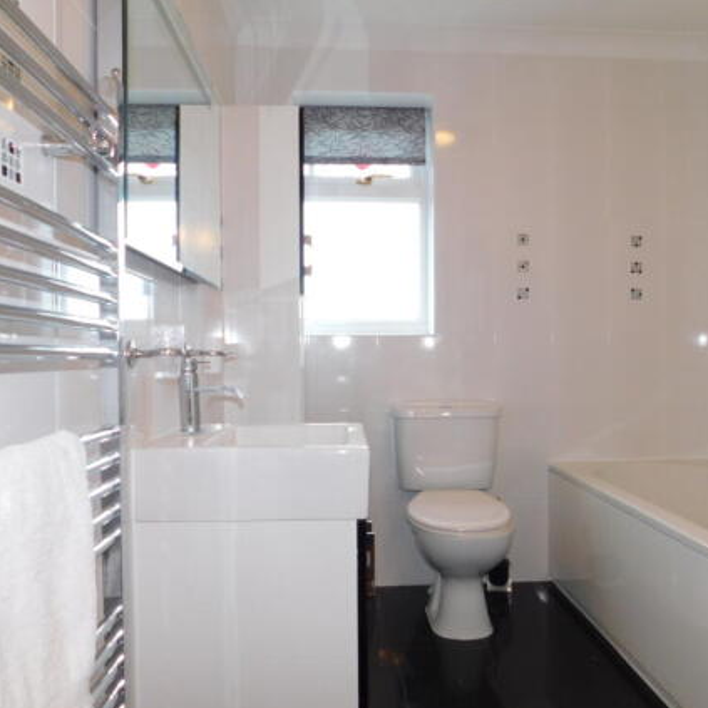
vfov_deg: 57.3
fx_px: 648
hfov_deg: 57.3
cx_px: 377
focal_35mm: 28
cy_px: 362
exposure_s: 1/30
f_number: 3
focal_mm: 4
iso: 200
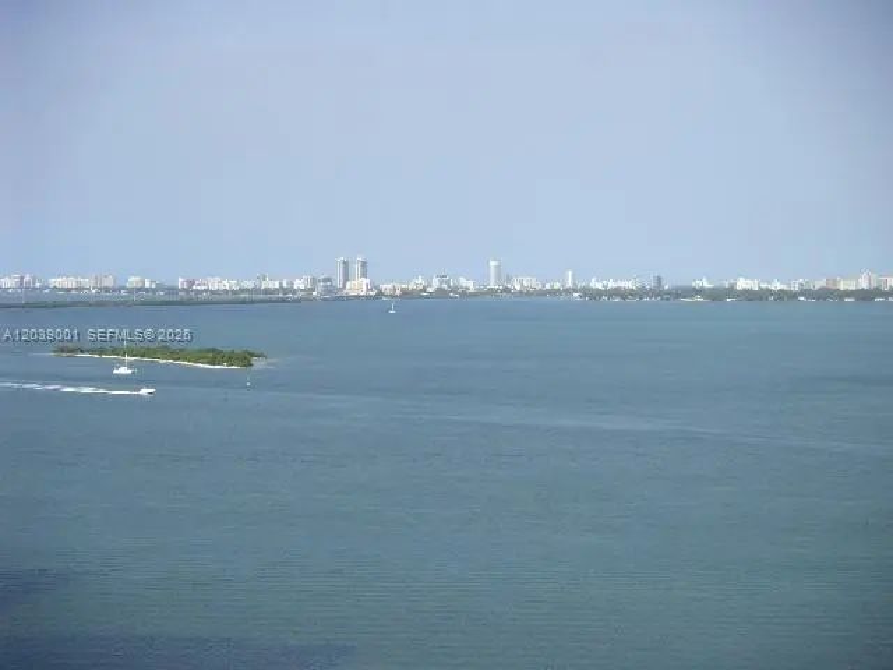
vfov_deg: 21.0
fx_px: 1806
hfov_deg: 27.8
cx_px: 446
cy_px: 335
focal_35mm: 70
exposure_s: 1/400
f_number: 3.8
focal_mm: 11.5
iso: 64
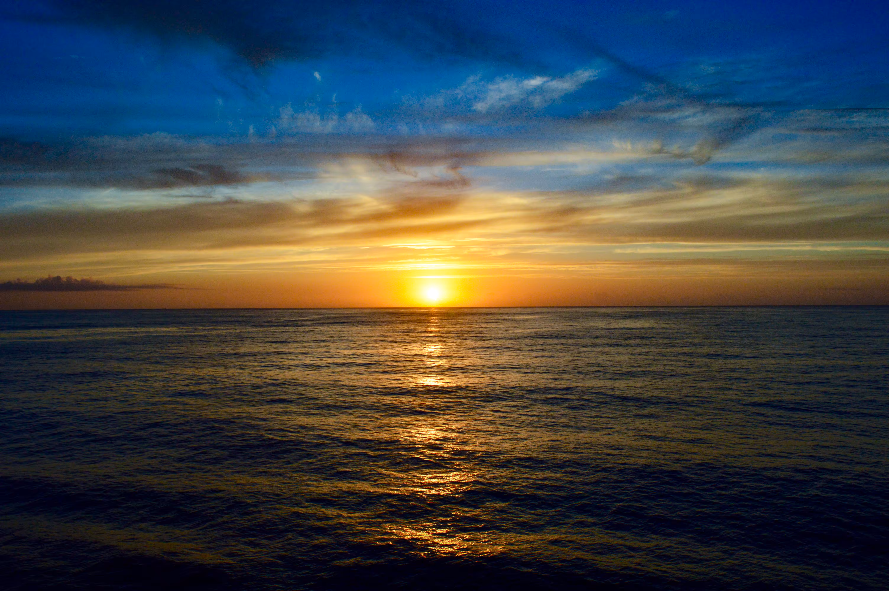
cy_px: 296
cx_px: 444
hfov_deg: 67.4
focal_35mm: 27
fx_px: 666
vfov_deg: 47.8
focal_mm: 18
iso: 400
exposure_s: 1/500
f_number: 11
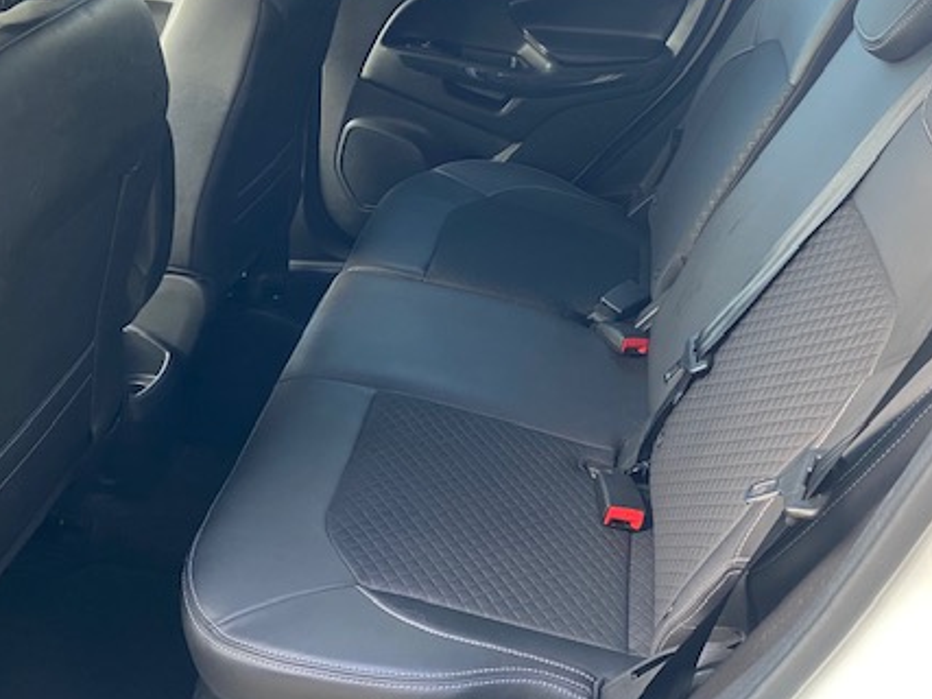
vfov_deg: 36.5
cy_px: 247
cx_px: 500
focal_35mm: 39
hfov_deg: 47.8
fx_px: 1050
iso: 160
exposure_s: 1/60
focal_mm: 4.25
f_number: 1.8
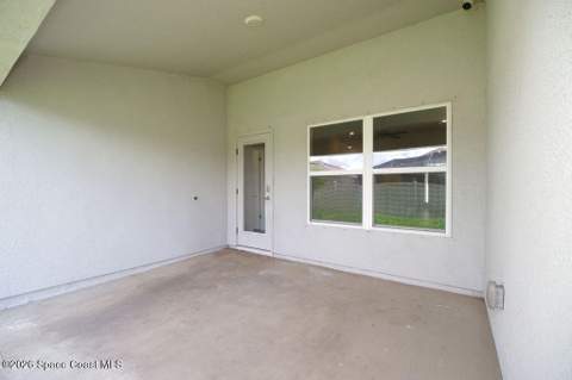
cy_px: 190
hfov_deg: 100.4
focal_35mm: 15
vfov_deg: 77.2
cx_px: 286
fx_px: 238
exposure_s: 1/40
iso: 200
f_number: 8
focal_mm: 15
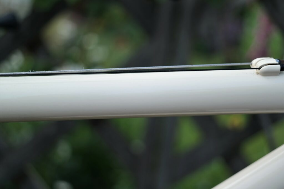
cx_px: 142
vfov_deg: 29.3
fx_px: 363
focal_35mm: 46
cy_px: 94
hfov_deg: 42.7
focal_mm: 30
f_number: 2
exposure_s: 1/320
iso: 100
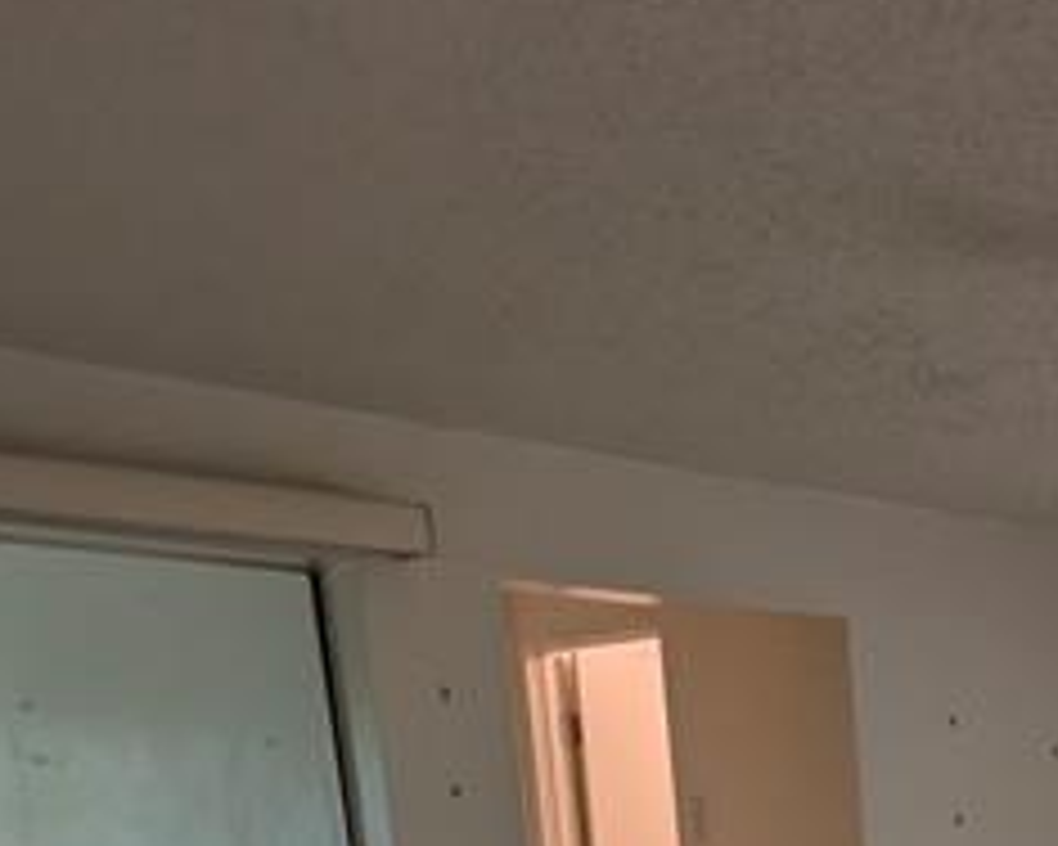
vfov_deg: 24.5
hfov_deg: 29.0
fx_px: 1597
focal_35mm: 51
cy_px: 1192
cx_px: 1409
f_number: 1.7
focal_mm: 2.02
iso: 74
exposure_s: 1/60
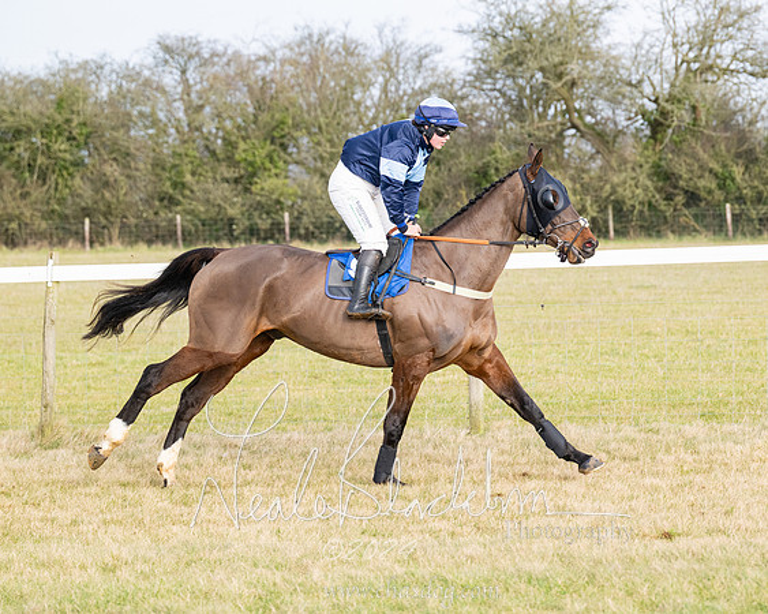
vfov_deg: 8.8
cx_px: 497
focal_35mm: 177
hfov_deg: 10.9
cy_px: 343
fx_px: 4011
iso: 800
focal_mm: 140
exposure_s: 1/1600
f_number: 5
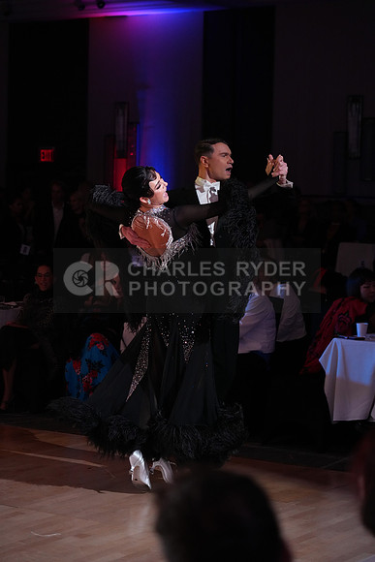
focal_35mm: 87
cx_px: 188
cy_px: 281
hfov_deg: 15.7
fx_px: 1358
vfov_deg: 23.4
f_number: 4
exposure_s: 1/400
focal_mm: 87
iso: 4000
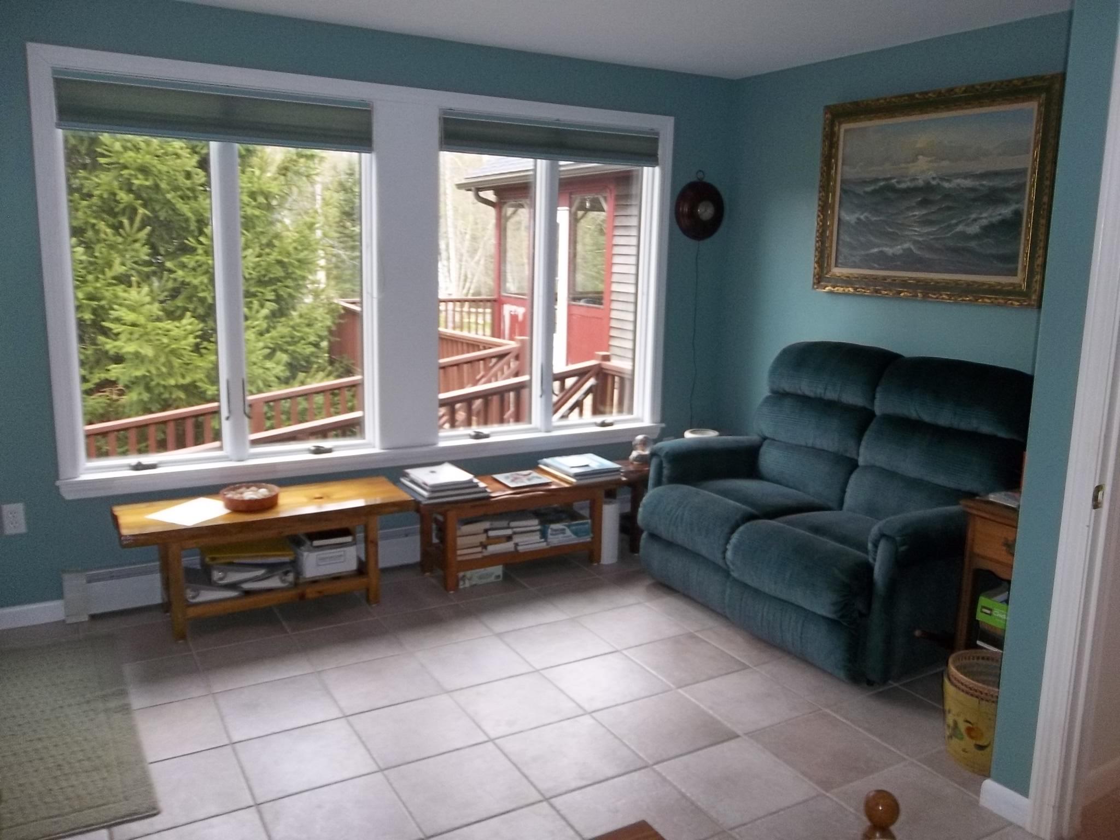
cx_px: 560
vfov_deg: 51.4
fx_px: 874
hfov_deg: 65.3
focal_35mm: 27
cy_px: 420
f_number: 3.5
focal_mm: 4.9
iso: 160
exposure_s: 1/30
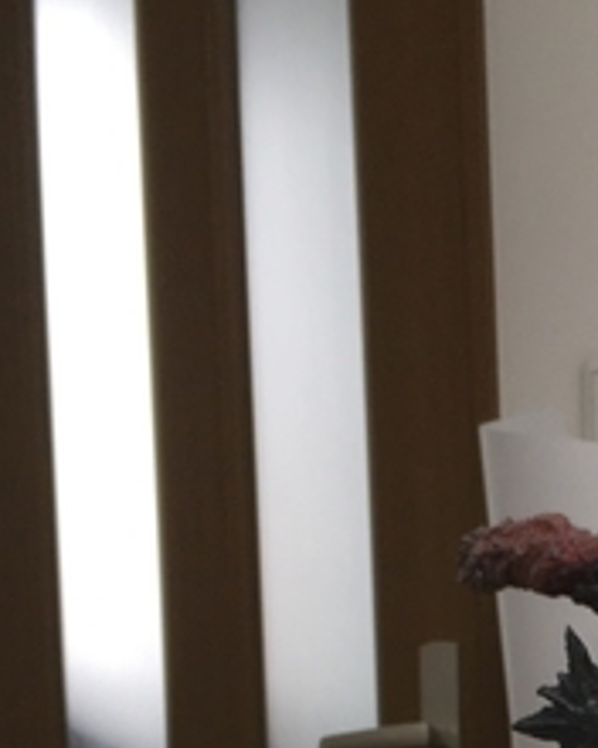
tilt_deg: -2.1
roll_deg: -0.1
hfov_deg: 14.3
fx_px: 2279
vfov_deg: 17.0
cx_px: 802
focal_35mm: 103
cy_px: 1085
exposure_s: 1/69
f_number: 2.2
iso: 25
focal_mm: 4.15
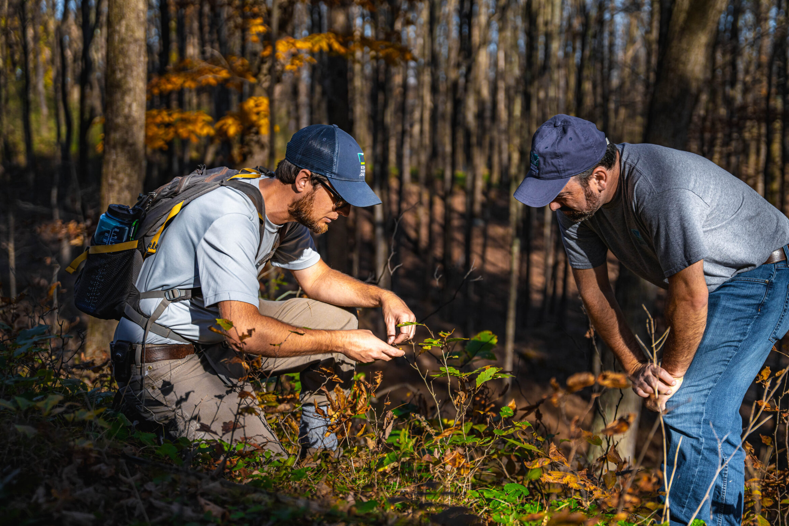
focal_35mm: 65
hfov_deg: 30.9
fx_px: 1424
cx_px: 431
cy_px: 287
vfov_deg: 20.9
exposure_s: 1/4000
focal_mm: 59
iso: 400
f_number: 2.8
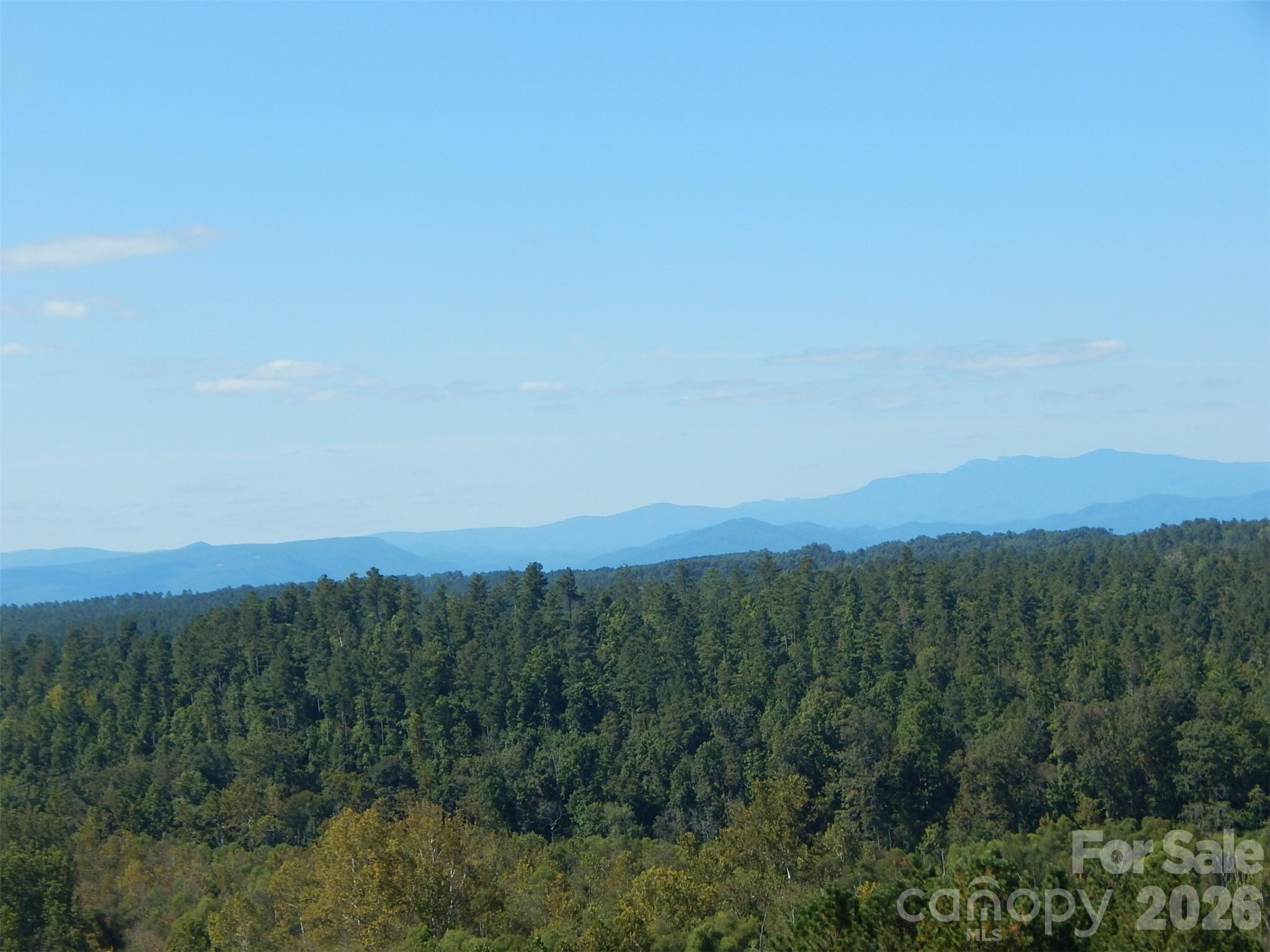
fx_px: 3412
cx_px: 635
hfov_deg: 21.1
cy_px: 476
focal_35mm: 93
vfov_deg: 15.9
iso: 125
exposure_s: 1/800
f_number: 4.4
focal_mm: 16.6
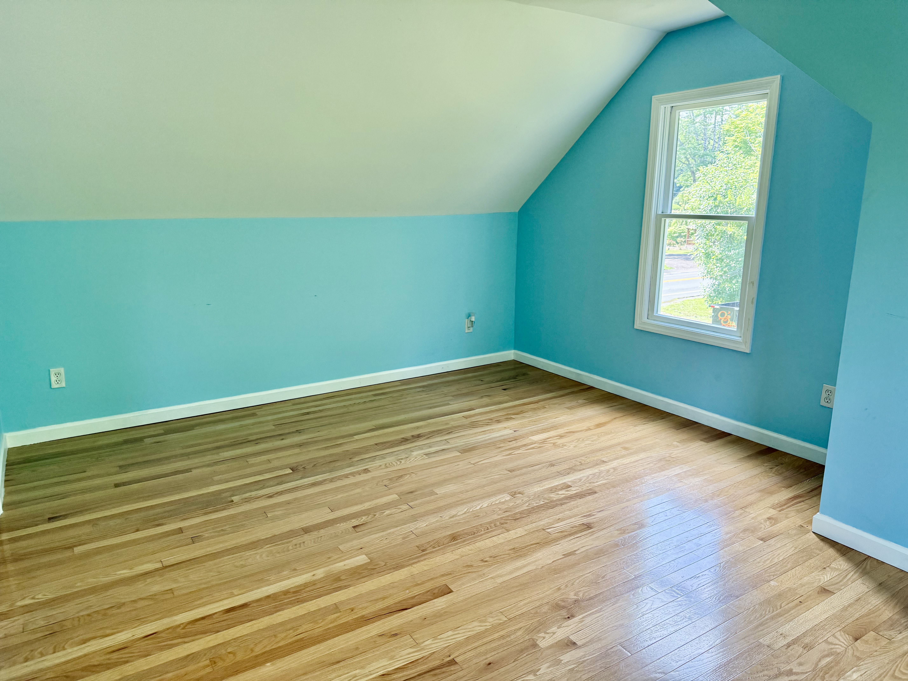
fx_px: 630
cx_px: 454
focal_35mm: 24
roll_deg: -0.1
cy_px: 340
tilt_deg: -12.7
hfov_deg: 71.6
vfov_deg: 56.8
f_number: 1.78
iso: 200
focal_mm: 6.76
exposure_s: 1/208
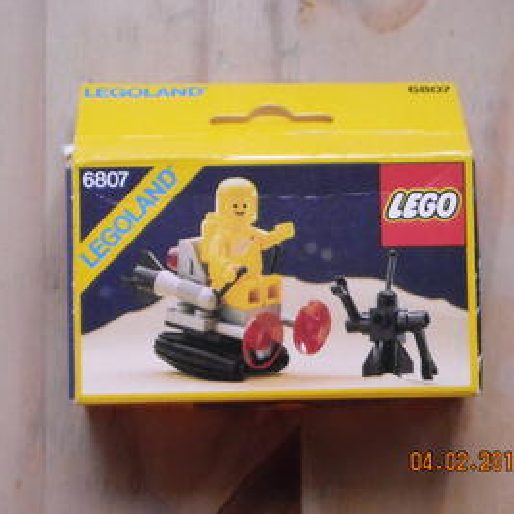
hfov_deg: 14.0
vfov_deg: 14.0
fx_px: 2100
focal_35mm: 125
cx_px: 277
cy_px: 256
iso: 800
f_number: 4.7
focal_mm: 17.1
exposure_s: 1/168
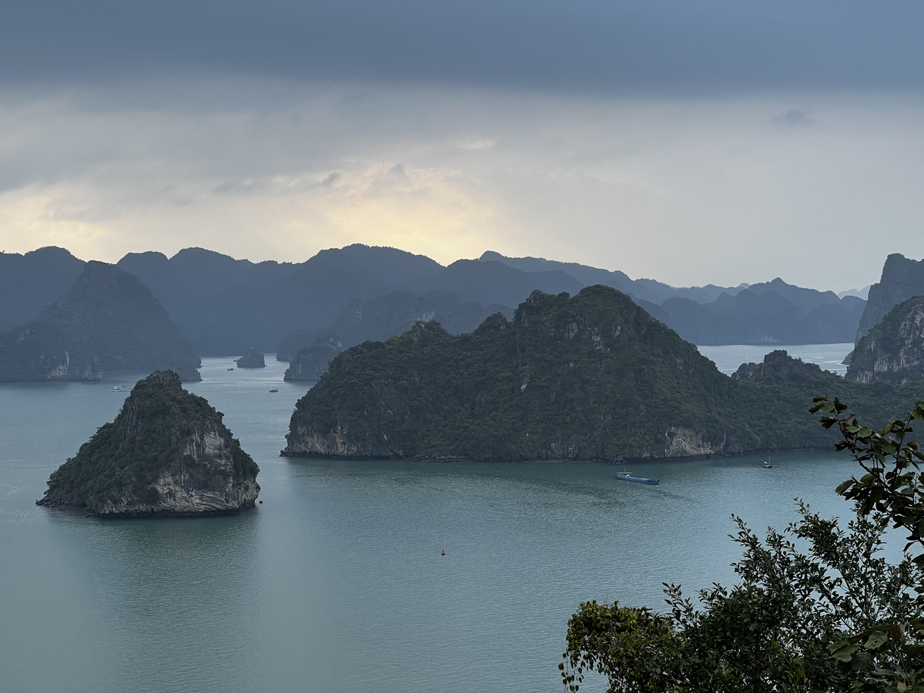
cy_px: 346
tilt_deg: -0.9
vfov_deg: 19.1
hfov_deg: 25.3
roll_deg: +0.8
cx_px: 462
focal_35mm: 77
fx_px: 2055
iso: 32
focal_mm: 9
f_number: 2.8
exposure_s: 1/158
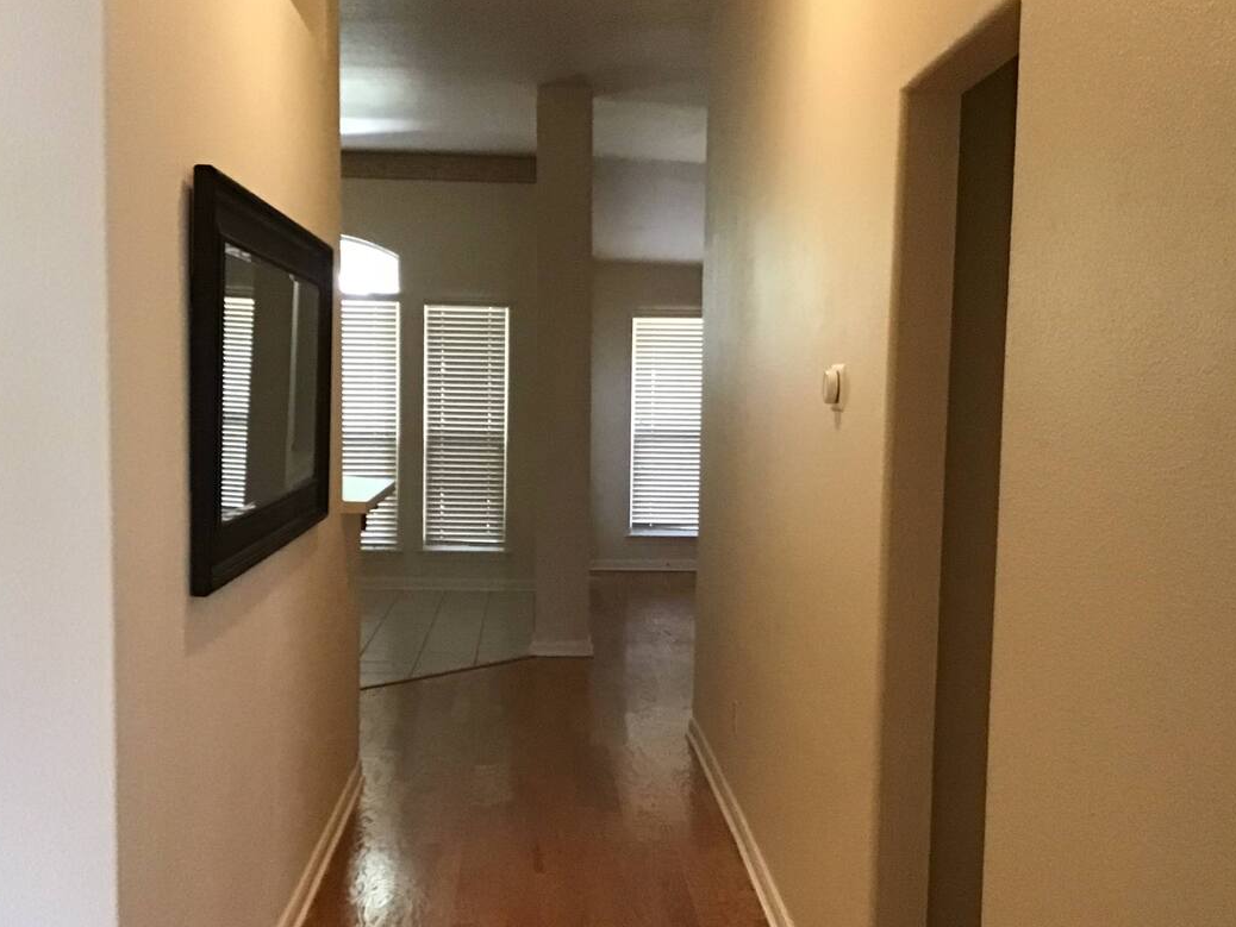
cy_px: 541
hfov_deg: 43.8
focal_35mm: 43
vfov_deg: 33.5
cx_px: 613
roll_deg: -0.3
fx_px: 1536
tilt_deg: -6.8
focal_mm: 3.3
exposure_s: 1/30
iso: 250
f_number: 2.4
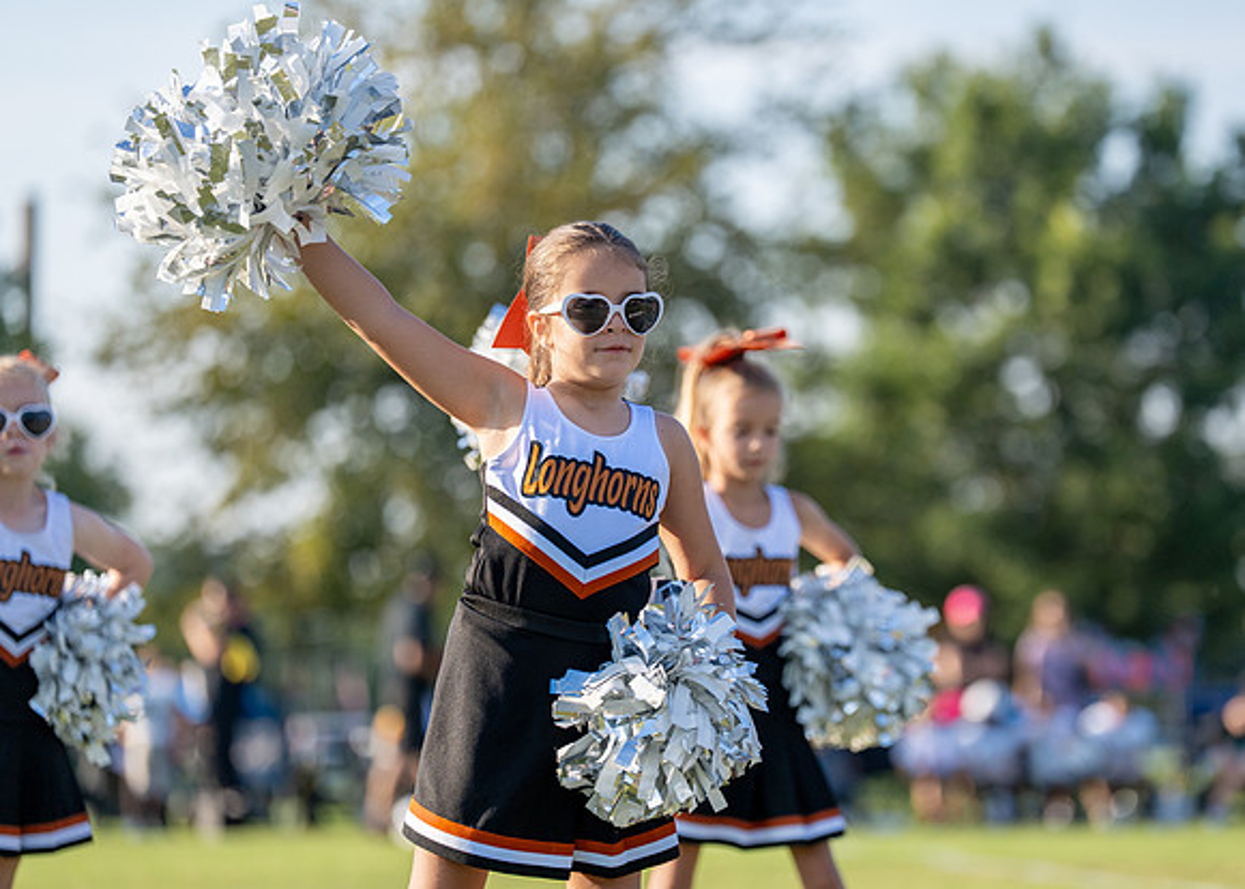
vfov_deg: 8.2
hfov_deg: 11.5
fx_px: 6169
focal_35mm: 174
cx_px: 729
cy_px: 485
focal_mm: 151
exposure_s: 1/3200
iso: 320
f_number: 2.8
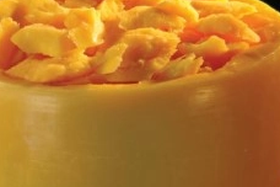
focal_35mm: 179
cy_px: 91
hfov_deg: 11.4
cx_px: 38
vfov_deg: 7.7
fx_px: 1392
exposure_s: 1/2
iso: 125
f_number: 13
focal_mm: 85
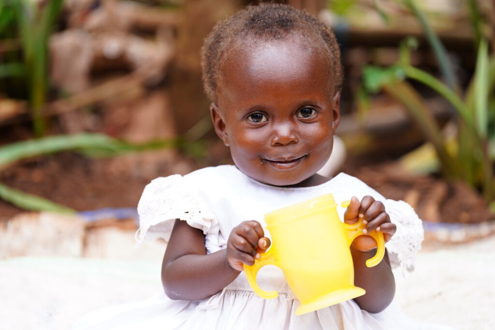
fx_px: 2420
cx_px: 248
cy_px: 165
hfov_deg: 11.7
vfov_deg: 7.8
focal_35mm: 176
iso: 320
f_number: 2.8
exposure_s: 1/160
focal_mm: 176
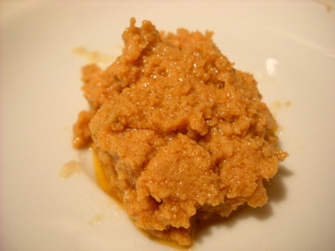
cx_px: 168
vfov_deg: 35.1
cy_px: 126
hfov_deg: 45.8
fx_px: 397
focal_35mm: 41
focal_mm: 6.72
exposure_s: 1/57
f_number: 3.1
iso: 400
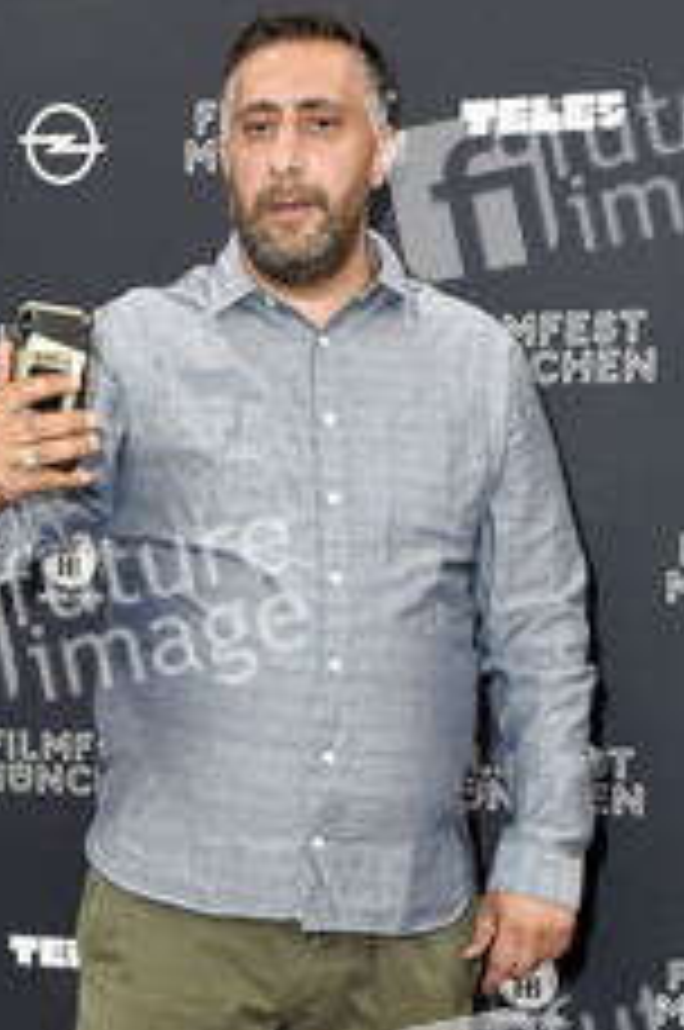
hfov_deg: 15.3
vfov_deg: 22.5
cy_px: 850
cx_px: 207
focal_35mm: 89
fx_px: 2544
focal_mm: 34
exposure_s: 1/160
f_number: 6.3
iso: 800
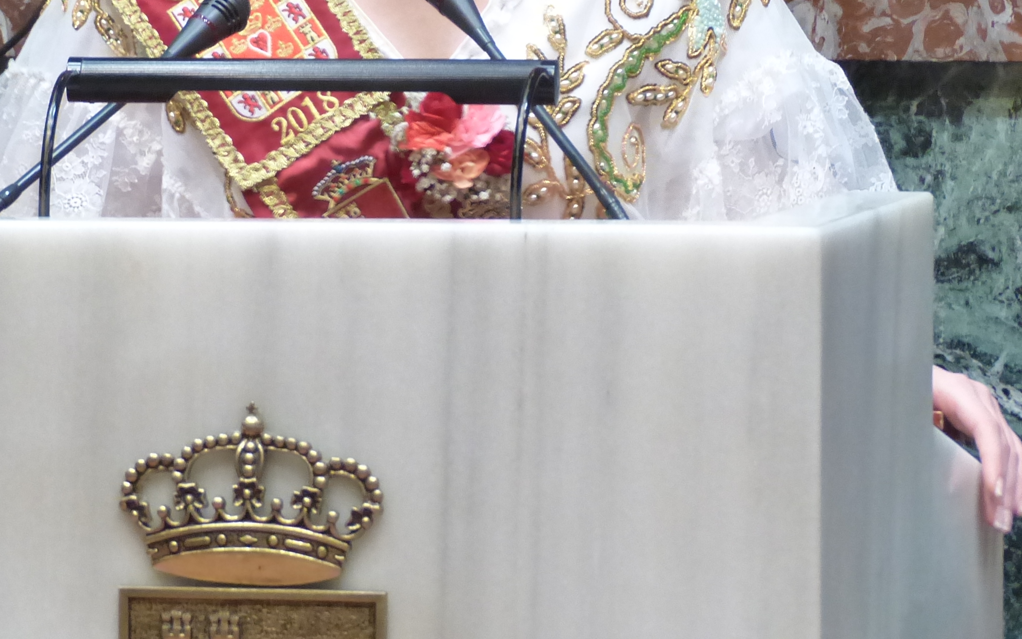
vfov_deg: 5.4
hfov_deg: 8.7
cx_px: 464
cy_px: -24
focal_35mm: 241
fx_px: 6712
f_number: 2.8
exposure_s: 1/60
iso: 800
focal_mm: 23.5
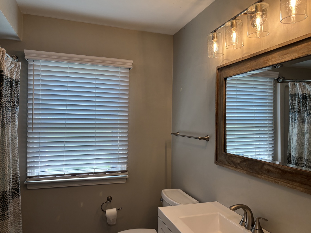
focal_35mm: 27
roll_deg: +0.5
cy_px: 119
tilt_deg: +0.9
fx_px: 243
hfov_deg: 65.3
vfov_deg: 51.3
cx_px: 157
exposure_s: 1/120
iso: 64
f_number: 1.6
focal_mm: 5.96
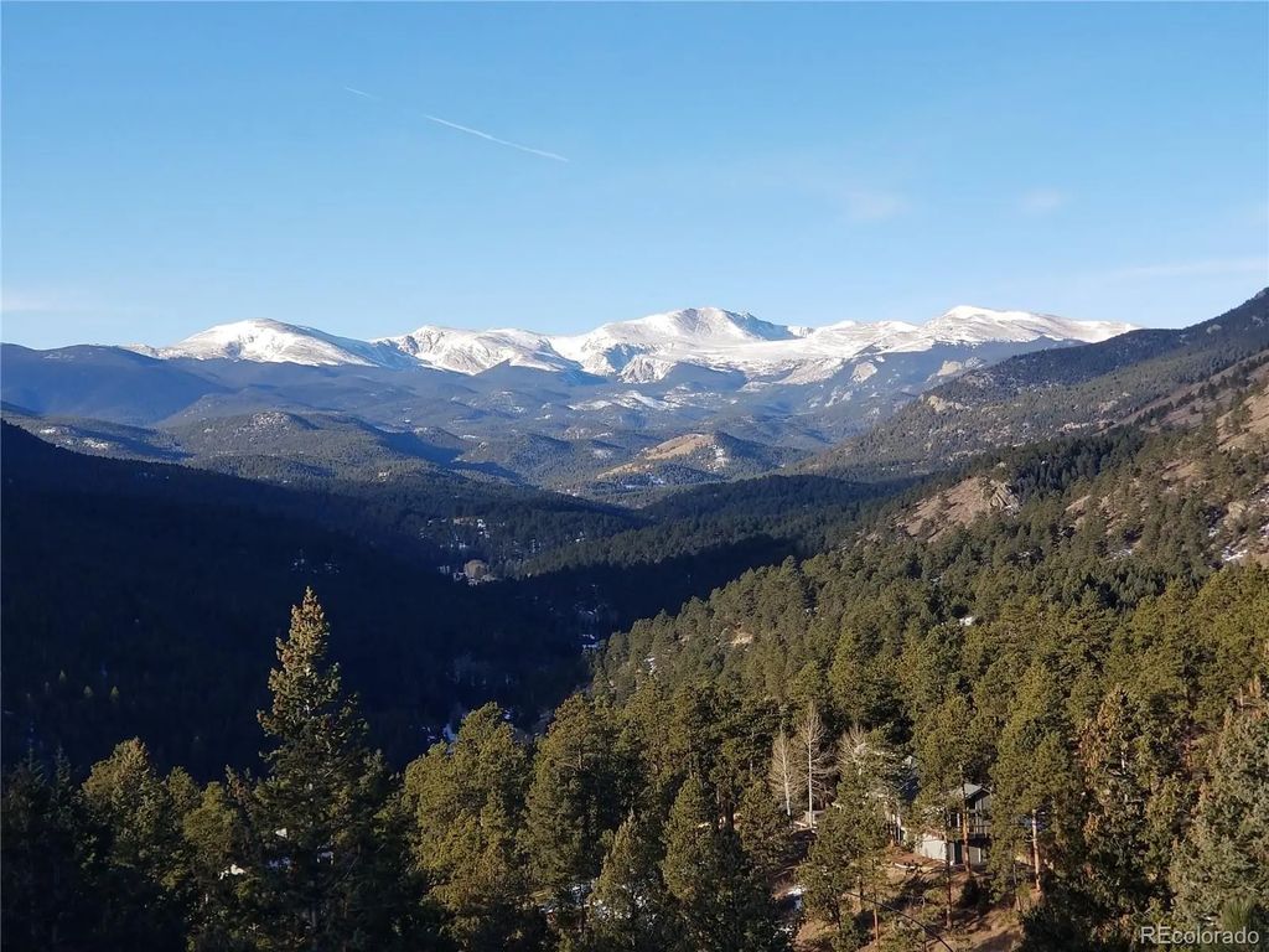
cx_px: 634
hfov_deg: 36.8
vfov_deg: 28.0
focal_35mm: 52
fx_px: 1906
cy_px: 476
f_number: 2.4
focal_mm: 6
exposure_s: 1/501
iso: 25
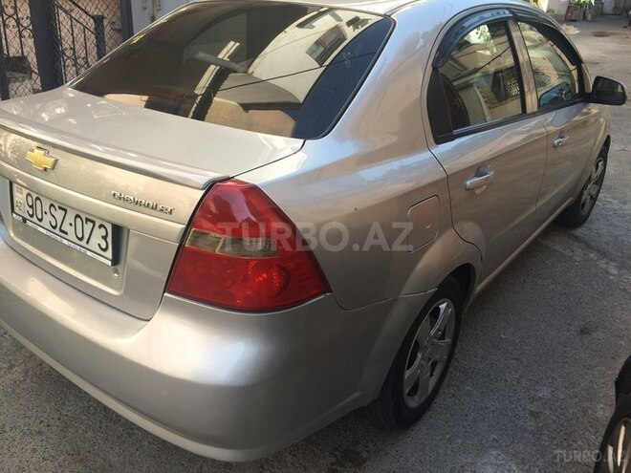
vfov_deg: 48.2
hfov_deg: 61.7
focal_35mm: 29
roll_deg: -3.2
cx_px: 316
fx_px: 529
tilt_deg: -24.8
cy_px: 236
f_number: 2.2
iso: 32
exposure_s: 1/451
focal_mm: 4.15
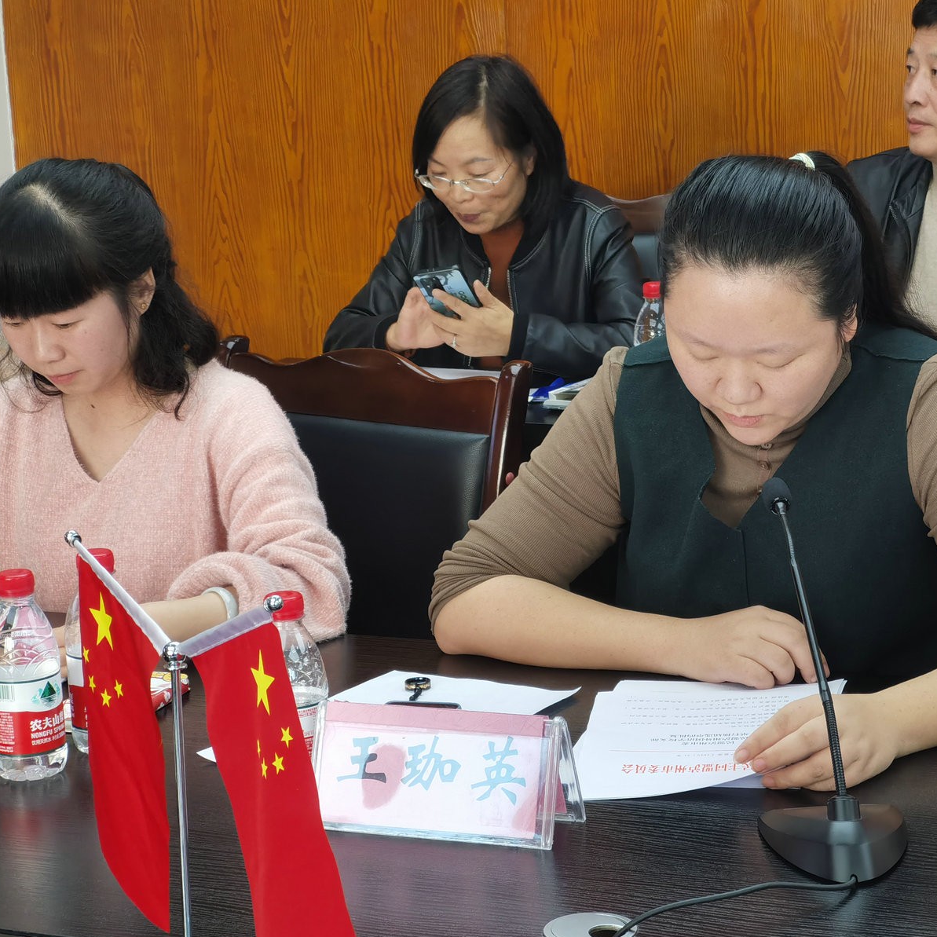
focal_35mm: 96
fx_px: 2940
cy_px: 470
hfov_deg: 18.1
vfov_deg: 18.1
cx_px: 609
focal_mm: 7.48
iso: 100
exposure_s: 1/50
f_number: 2.4
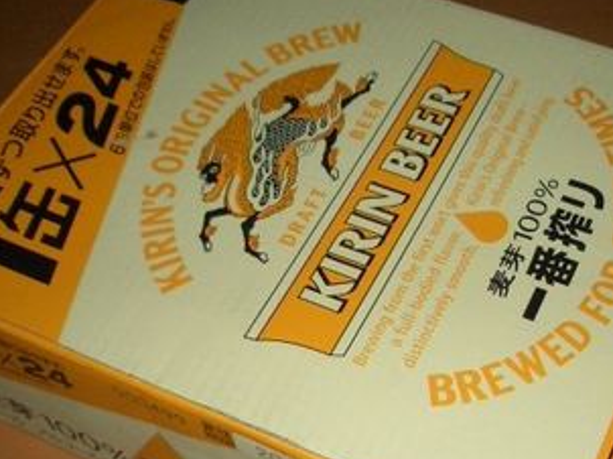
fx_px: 1026
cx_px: 373
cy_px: 310
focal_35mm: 58
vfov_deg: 25.1
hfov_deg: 33.1
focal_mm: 5.8
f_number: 2.6
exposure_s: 1/60
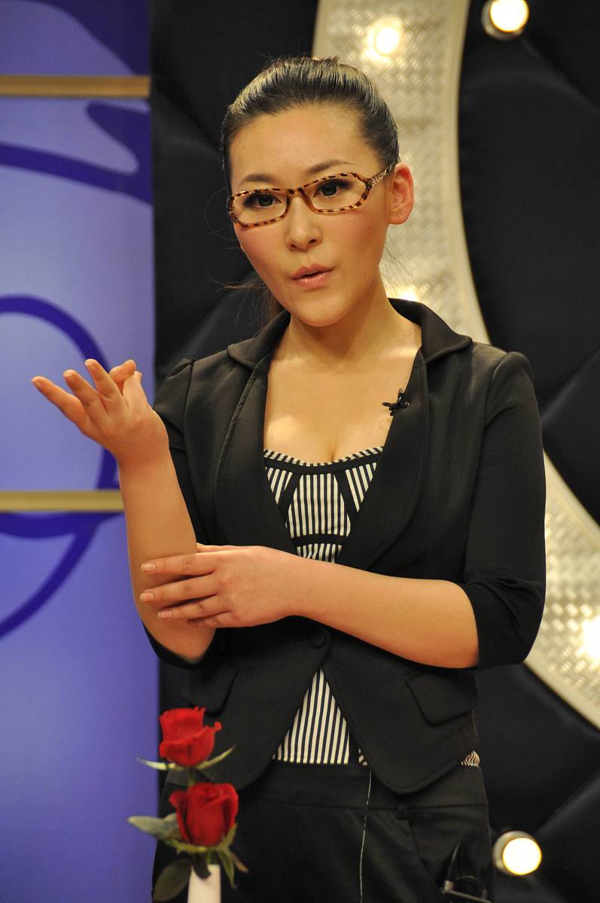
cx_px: 300
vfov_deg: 7.4
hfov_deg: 4.9
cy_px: 452
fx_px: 6955
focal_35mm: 278
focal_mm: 185
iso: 640
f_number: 6.3
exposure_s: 1/100
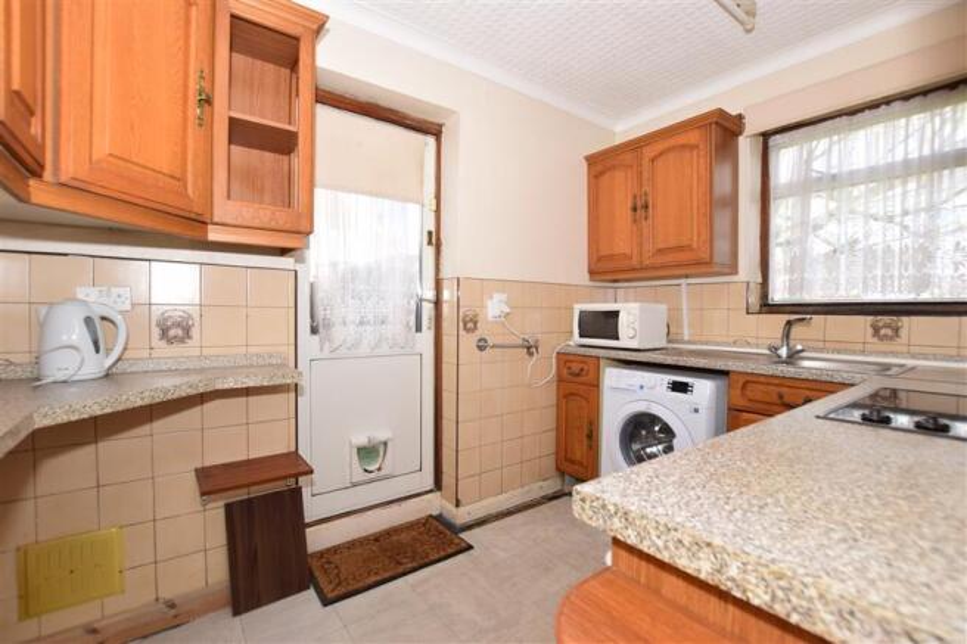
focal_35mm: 15
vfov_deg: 77.3
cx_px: 484
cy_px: 322
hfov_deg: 100.4
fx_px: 403
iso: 250
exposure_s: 1/80
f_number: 7.1
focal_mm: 10
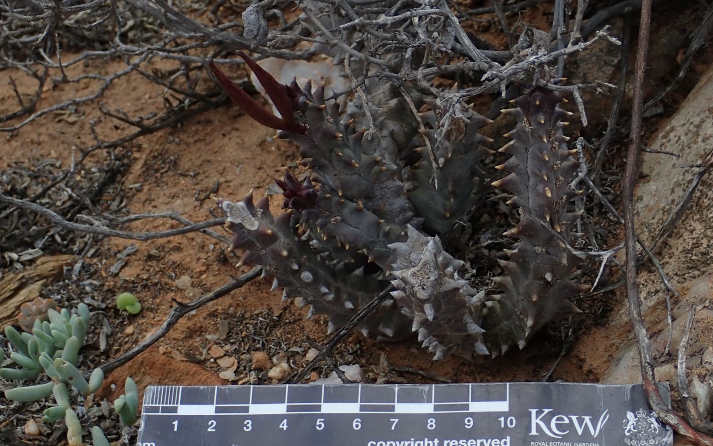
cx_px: 388
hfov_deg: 30.2
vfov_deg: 19.1
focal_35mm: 68
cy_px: 243
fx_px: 1321
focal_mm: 8.99
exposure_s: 1/320
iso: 100
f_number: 4.5
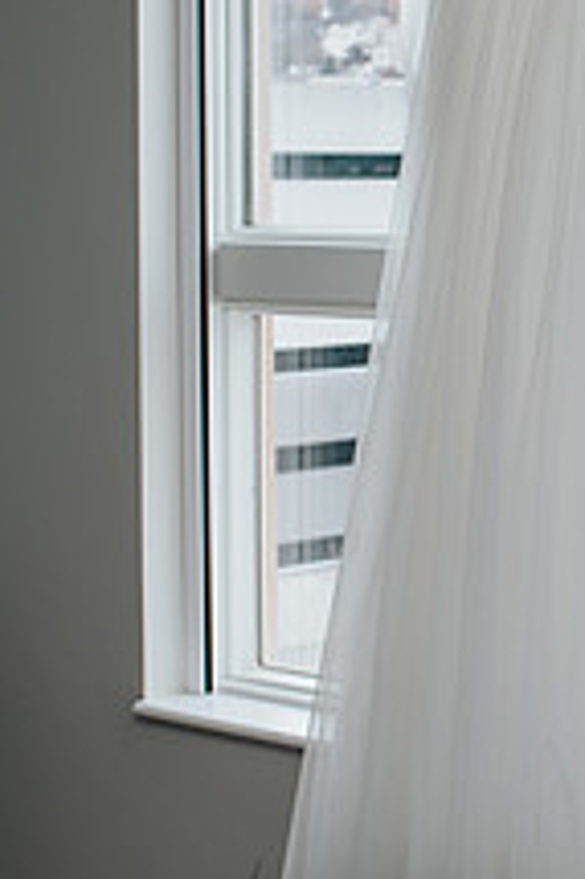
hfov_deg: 12.3
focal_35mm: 110
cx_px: 578
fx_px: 2685
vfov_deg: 18.6
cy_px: 360
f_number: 4.5
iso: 110
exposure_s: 1/200
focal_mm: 35
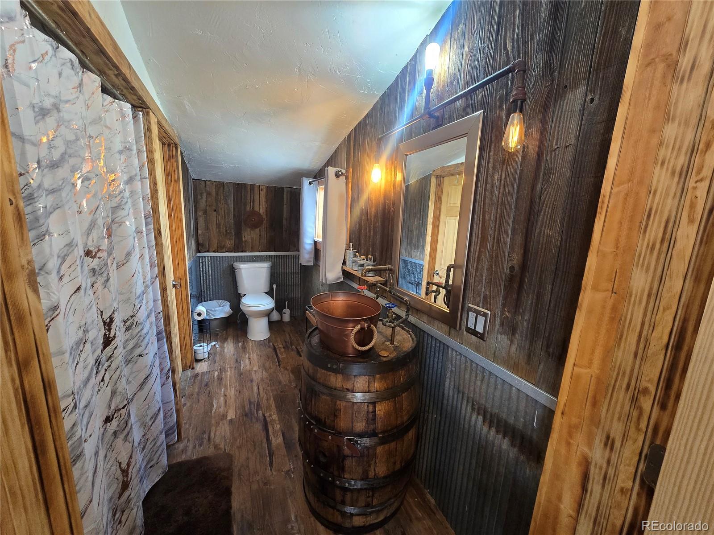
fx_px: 268
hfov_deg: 106.2
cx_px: 357
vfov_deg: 89.9
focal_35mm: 13
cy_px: 268
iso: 400
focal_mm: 2.2
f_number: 2.2
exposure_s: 1/60
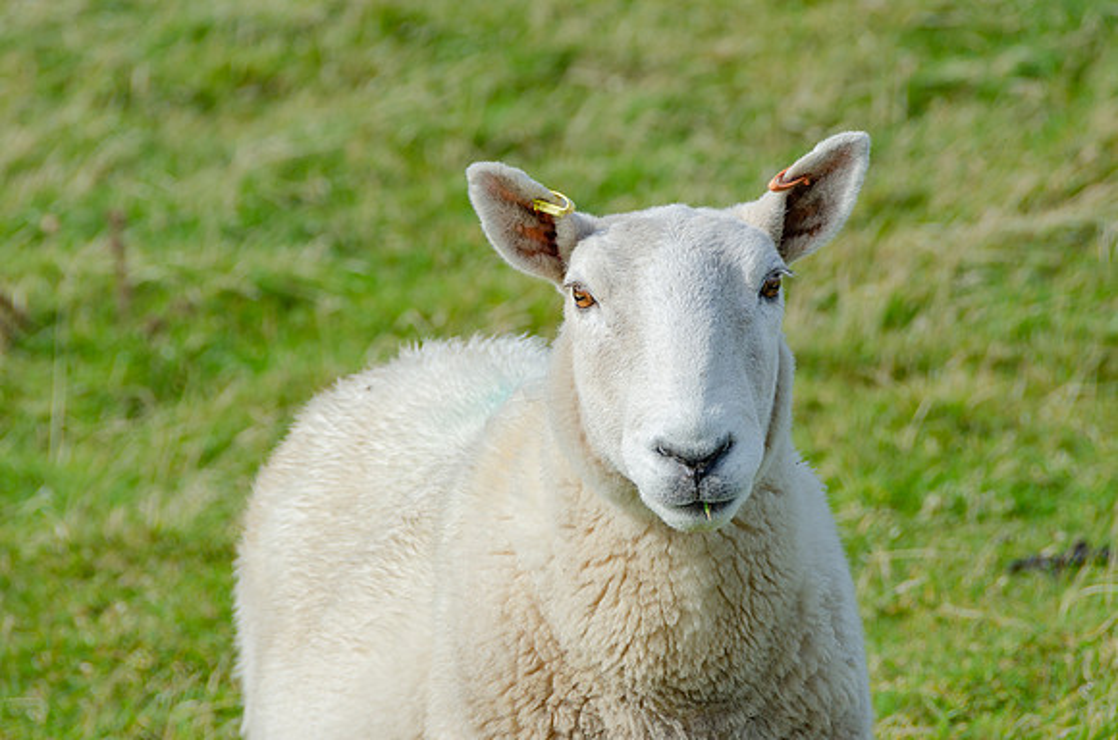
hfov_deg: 6.9
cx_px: 559
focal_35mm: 300
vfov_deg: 4.6
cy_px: 370
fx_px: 9296
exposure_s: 1/400
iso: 160
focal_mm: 200
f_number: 8
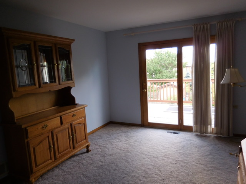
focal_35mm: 25
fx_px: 178
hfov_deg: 69.4
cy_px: 92
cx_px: 123
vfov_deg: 54.9
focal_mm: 4.5
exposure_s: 1/50
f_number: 3.3
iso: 125
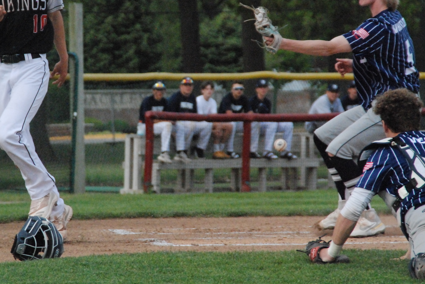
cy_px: 91
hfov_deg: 4.8
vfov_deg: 3.2
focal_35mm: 425
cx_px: 133
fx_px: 5024
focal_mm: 200
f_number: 10
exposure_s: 1/2500
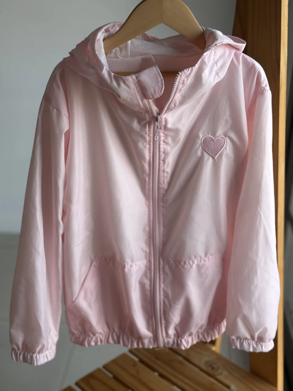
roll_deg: -1.3
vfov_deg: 39.7
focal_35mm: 48
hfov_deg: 30.3
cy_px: 196
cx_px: 146
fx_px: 542
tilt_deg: -23.8
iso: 64
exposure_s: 1/636
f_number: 1.78
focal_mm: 6.76
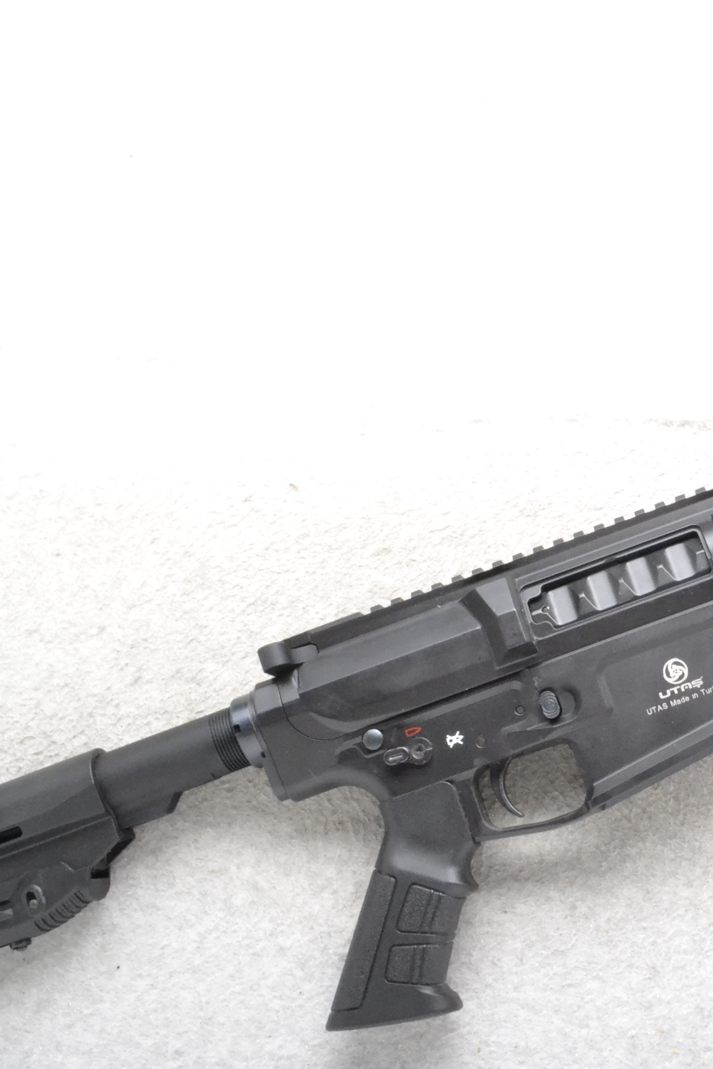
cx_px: 660
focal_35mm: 94
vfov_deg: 21.7
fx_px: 2789
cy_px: 617
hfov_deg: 14.4
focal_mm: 35
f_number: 20
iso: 3200
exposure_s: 1/160
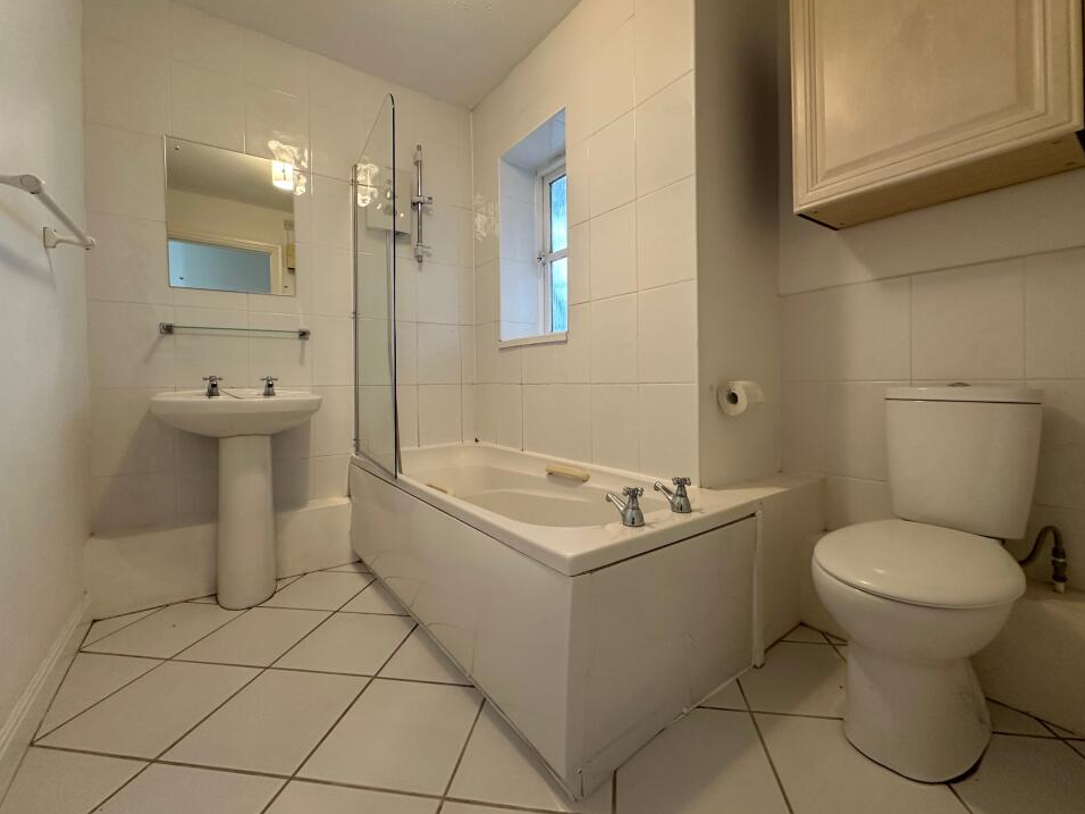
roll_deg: +0.3
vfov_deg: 81.7
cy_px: 385
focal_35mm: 15
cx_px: 546
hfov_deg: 98.2
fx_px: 470
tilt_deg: +0.0
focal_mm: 2.22
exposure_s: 1/50
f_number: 2.2
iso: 200
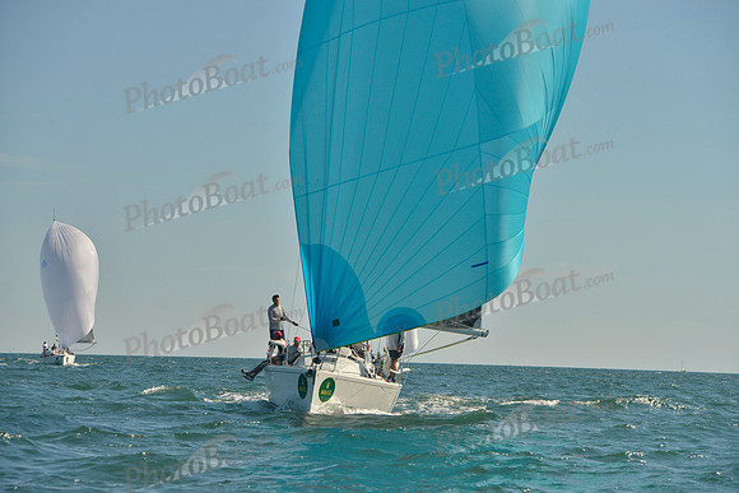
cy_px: 246
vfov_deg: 11.2
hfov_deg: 16.8
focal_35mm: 122
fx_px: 2505
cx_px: 370
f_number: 7.1
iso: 400
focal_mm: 122
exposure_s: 1/1250
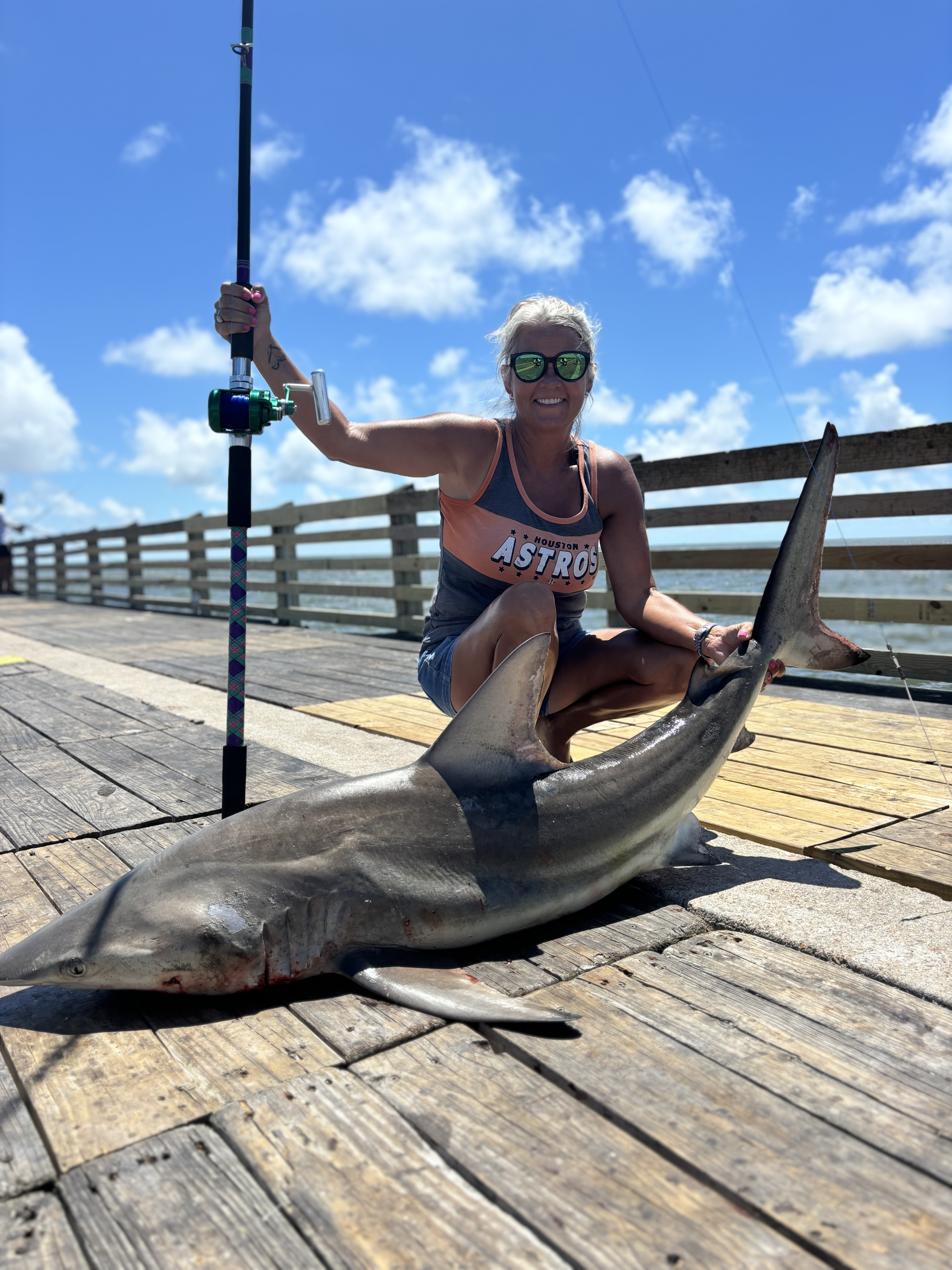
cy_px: 635
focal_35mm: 26
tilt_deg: -6.3
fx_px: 953
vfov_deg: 67.3
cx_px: 476
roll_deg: +0.9
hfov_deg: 53.1
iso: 50
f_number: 1.6
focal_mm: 5.96
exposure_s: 1/3937
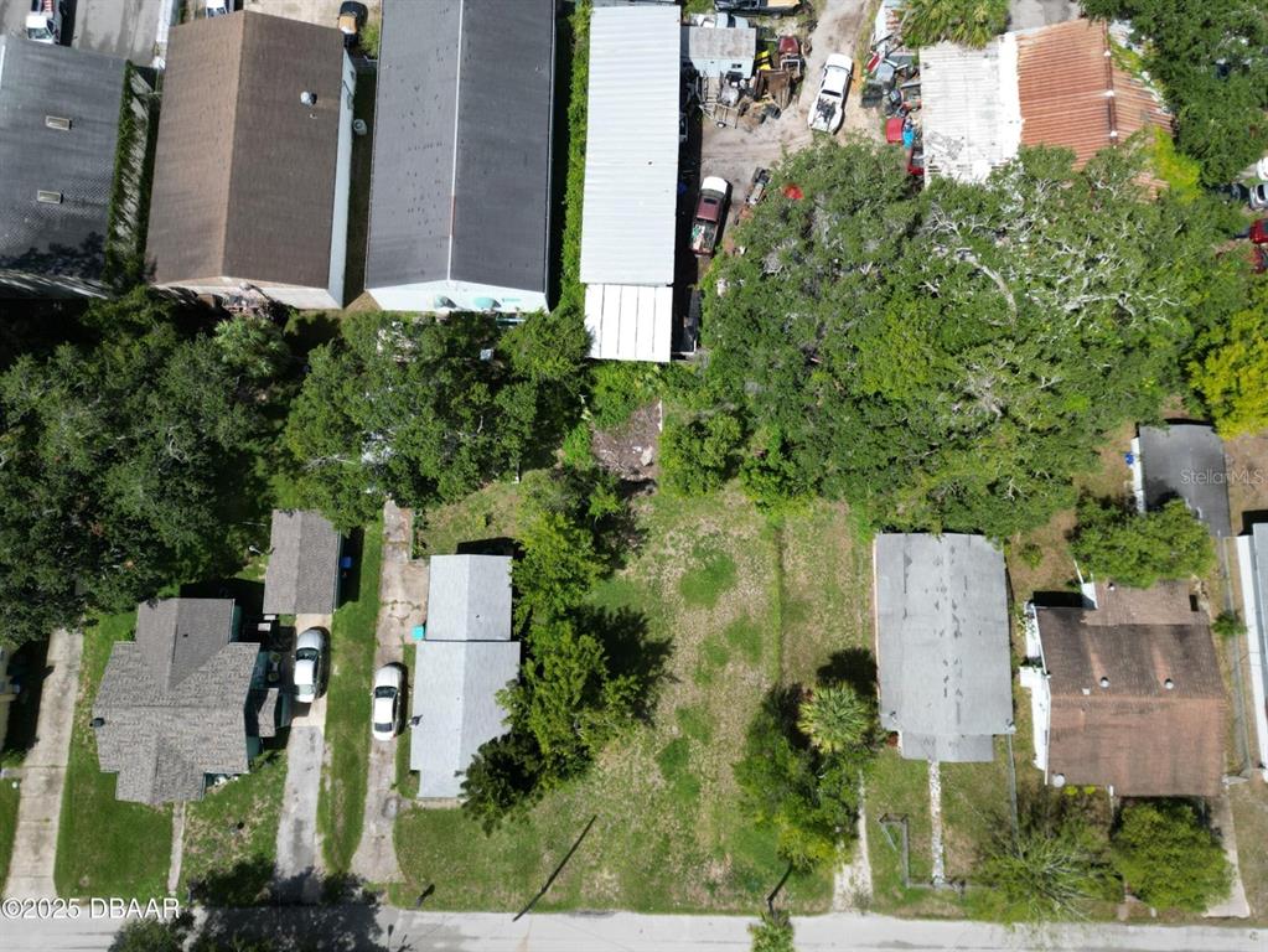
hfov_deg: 71.6
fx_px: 879
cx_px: 634
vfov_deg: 56.8
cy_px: 476
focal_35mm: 24
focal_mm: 6.72
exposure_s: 1/3200
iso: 130
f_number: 1.7
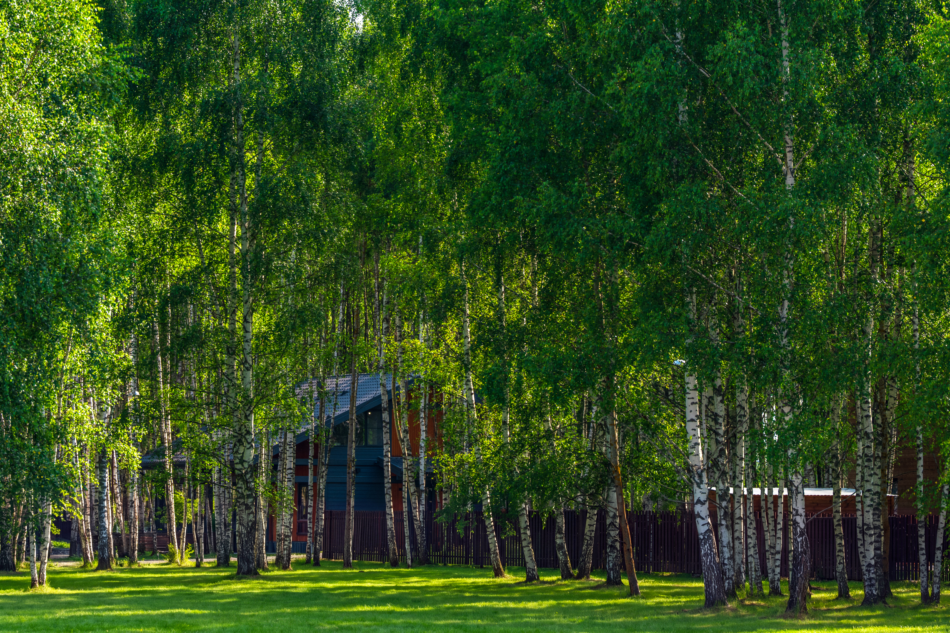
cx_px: 475
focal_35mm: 200
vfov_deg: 6.9
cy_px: 316
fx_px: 5277
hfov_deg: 10.3
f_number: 5.6
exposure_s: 1/400
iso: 250
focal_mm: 200
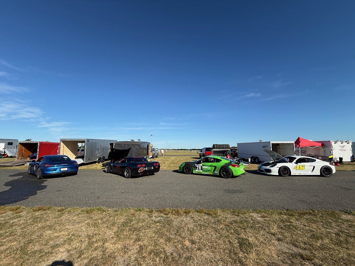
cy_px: 133
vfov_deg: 85.7
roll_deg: -0.7
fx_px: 144
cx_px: 178
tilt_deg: +7.0
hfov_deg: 102.1
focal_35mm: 14
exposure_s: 1/2237
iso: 50
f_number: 2.2
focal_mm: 2.22
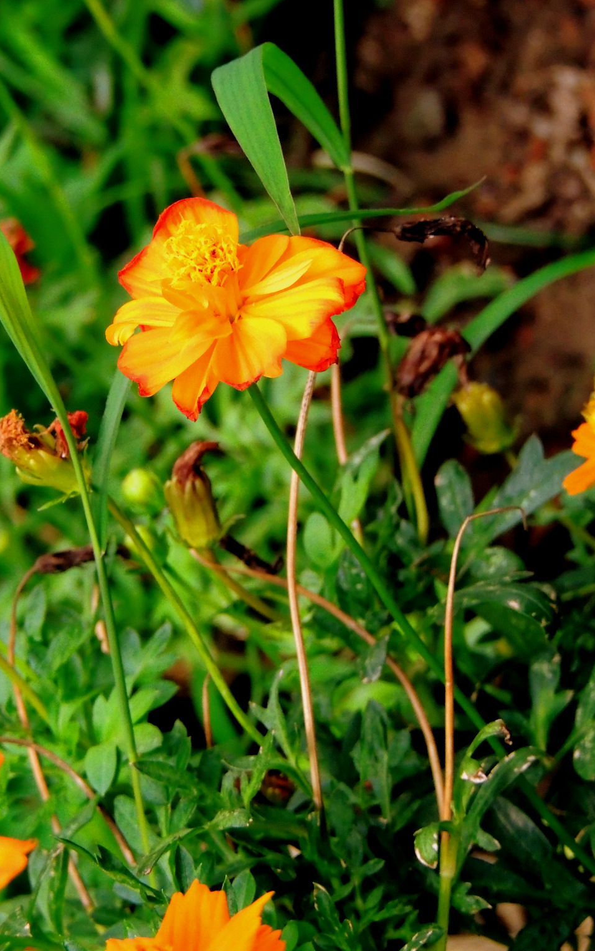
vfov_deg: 13.0
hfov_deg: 8.2
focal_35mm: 161
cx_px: 254
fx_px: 4175
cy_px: 458
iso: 800
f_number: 4.4
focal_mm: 25.8
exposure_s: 1/640
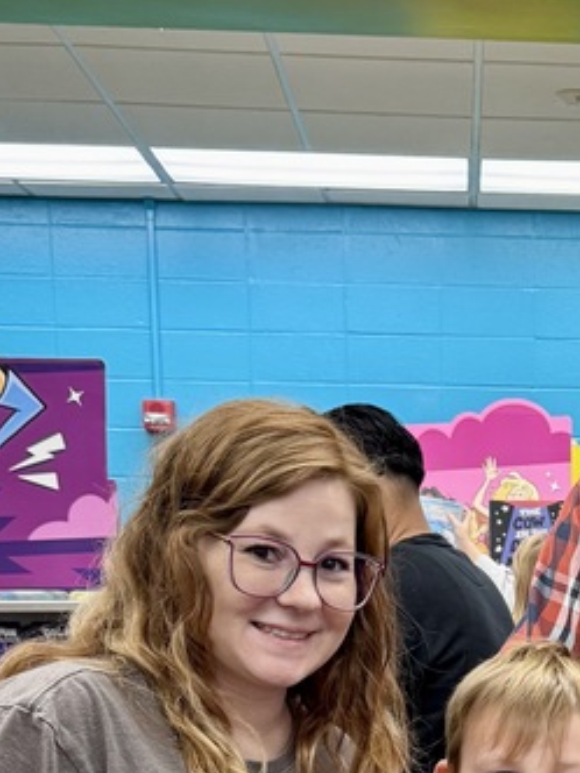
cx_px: 606
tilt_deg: -11.9
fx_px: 1653
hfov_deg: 19.2
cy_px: 945
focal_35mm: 74
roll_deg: -0.7
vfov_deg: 23.8
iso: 160
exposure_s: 1/120
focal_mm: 6.76
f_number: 1.78
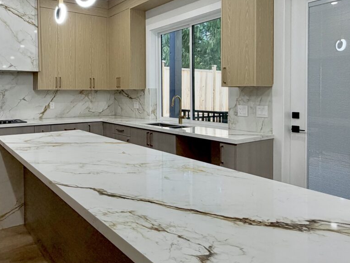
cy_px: 99
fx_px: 283
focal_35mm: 28
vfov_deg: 49.3
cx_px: 114
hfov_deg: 61.8
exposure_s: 1/120
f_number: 2.2
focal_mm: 2.22
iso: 200
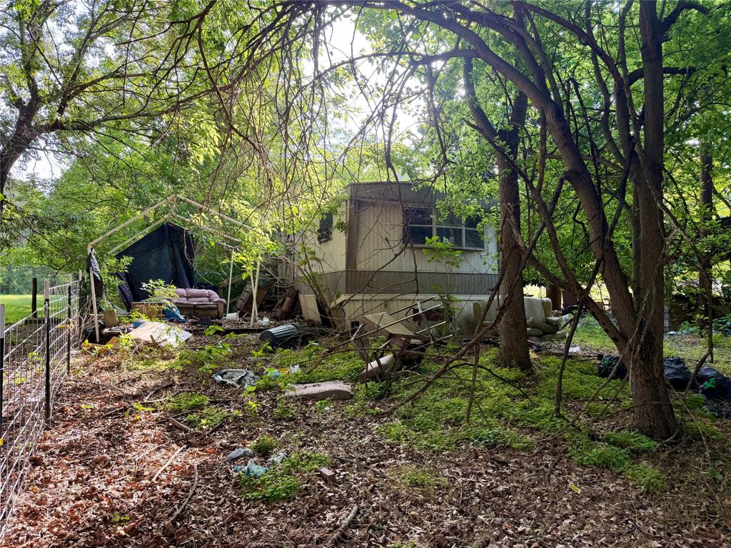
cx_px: 366
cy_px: 274
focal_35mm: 24
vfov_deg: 56.8
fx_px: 507
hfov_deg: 71.6
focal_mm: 6.76
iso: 80
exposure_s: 1/287
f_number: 1.78
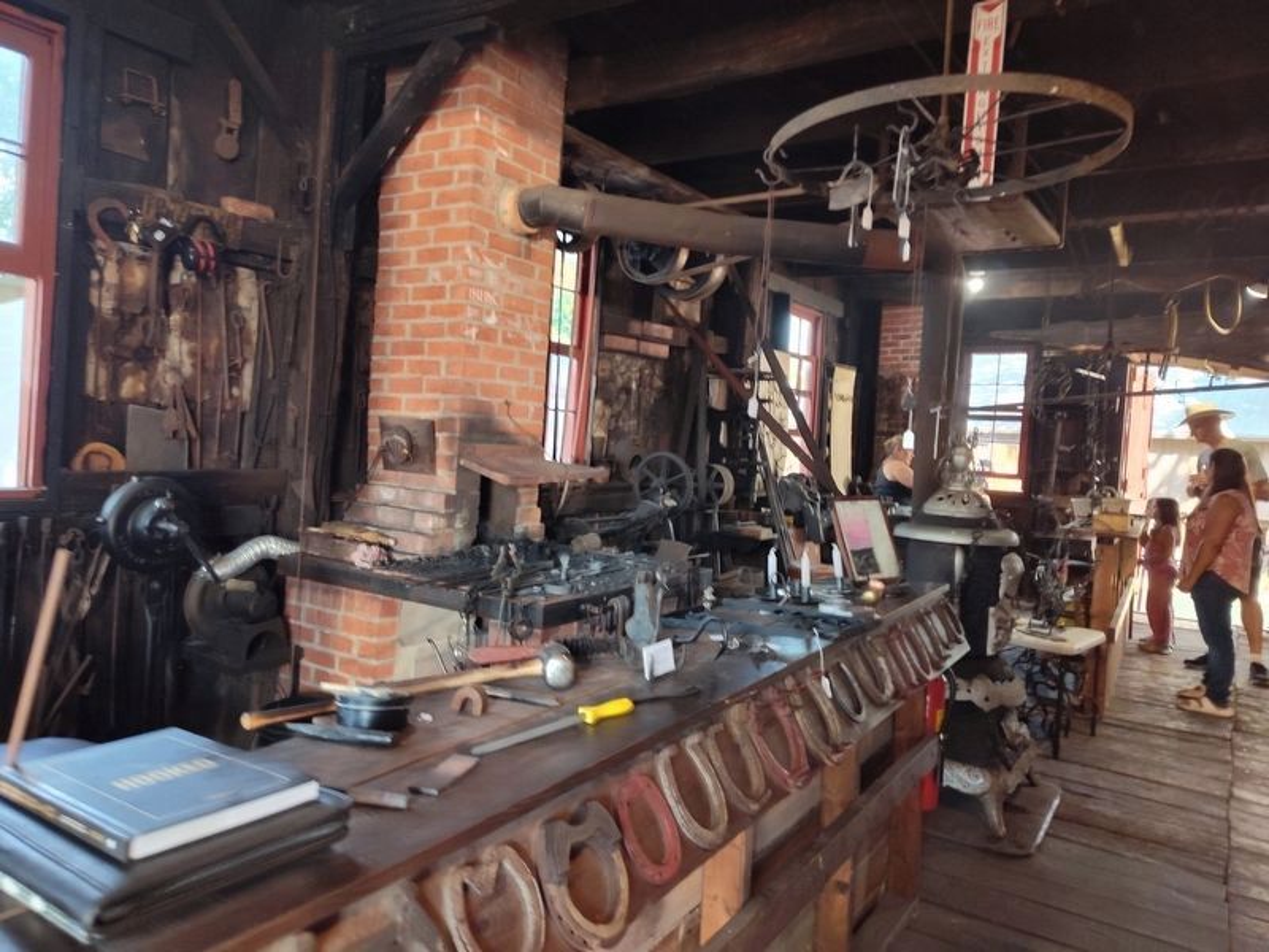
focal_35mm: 23
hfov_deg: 73.9
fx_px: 843
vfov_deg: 58.9
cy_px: 476
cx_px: 634
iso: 709
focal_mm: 5.56
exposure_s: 1/60
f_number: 1.8
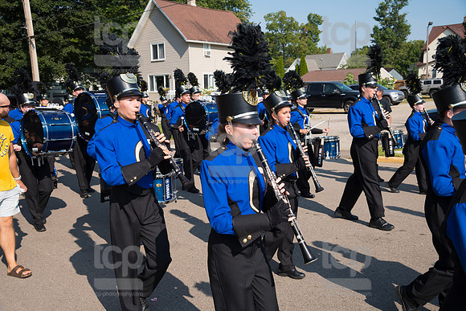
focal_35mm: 34
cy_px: 156
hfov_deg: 55.8
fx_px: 440
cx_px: 233
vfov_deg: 38.9
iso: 320
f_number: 6.3
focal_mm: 34
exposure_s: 1/800
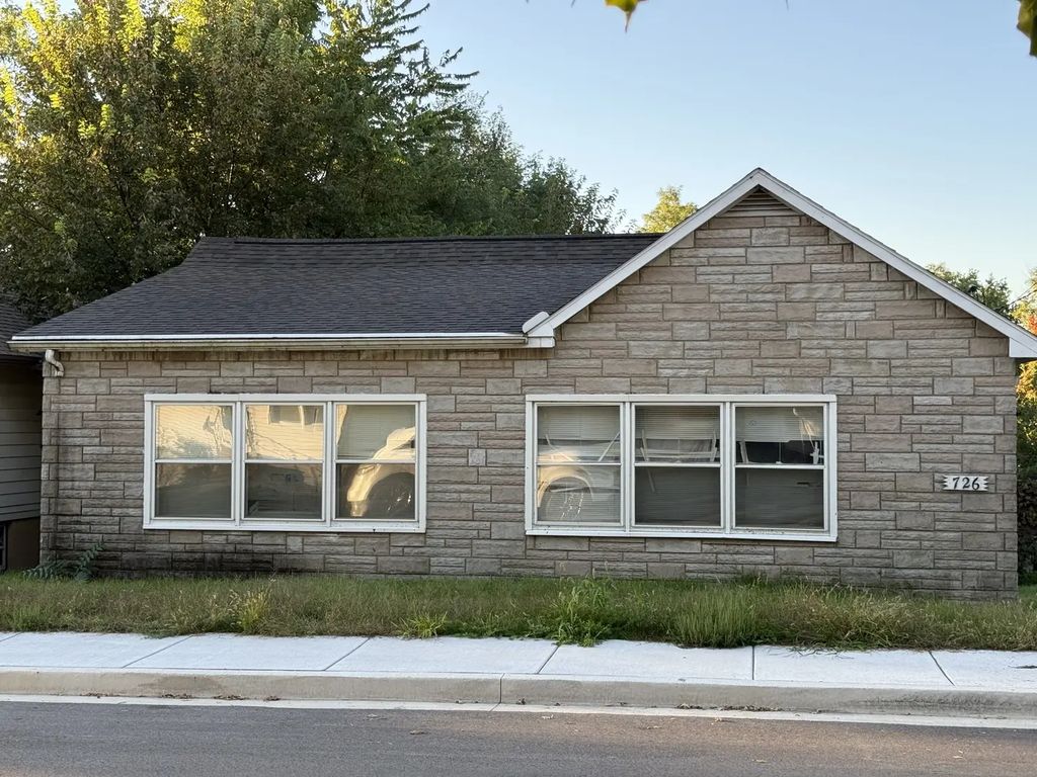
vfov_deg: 30.3
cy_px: 388
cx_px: 518
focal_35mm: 48
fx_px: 1438
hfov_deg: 39.7
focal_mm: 6.76
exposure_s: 1/375
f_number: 1.78
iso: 64
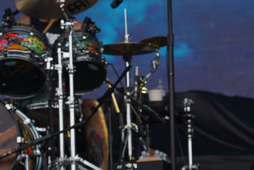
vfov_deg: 5.9
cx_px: 168
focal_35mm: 233
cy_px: 78
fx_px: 1644
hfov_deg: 8.8
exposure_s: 1/200
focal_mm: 105
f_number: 5
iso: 100
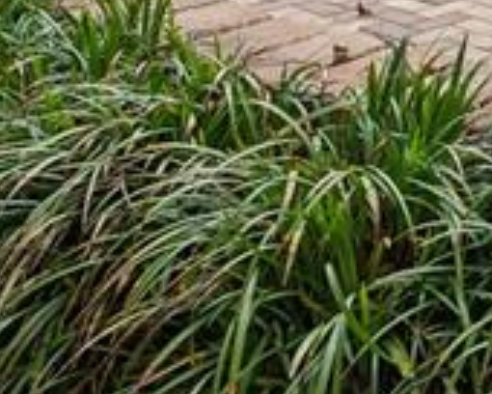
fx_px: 1238
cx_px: 865
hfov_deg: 18.2
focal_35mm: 85
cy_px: -391
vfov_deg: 14.8
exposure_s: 1/50
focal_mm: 10
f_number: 8
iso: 200
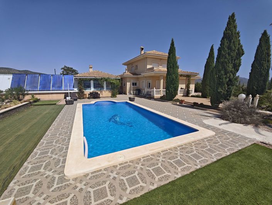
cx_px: 136
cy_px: 102
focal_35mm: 14
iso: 50
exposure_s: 1/899
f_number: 2.2
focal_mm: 2.16
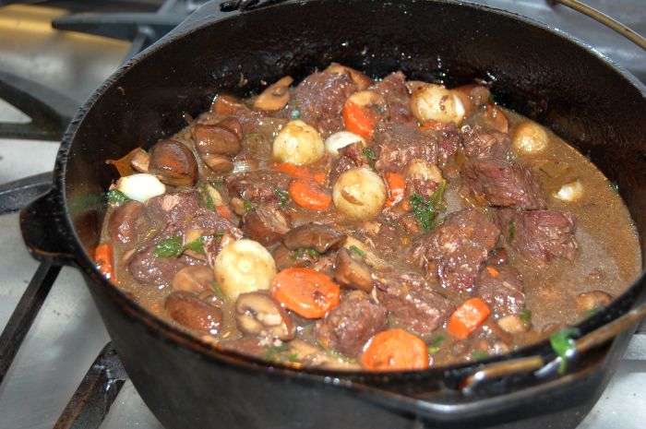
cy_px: 214
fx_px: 1237
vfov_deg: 19.7
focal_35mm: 69
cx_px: 323
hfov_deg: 29.3
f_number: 5.3
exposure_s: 1/60
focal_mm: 46
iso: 200
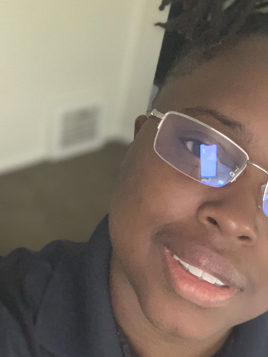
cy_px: 207
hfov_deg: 26.6
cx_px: 210
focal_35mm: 54
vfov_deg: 35.5
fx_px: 558
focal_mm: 2.87
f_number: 2.2
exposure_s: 1/30
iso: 500
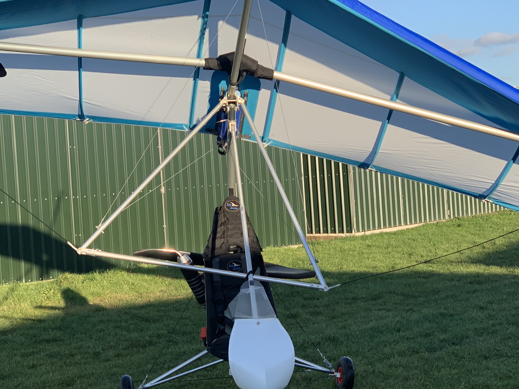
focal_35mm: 78
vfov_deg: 18.9
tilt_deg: -0.2
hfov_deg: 25.0
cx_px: 248
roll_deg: +3.8
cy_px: 207
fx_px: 1169
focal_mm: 6
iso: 16
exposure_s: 1/381
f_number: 2.4
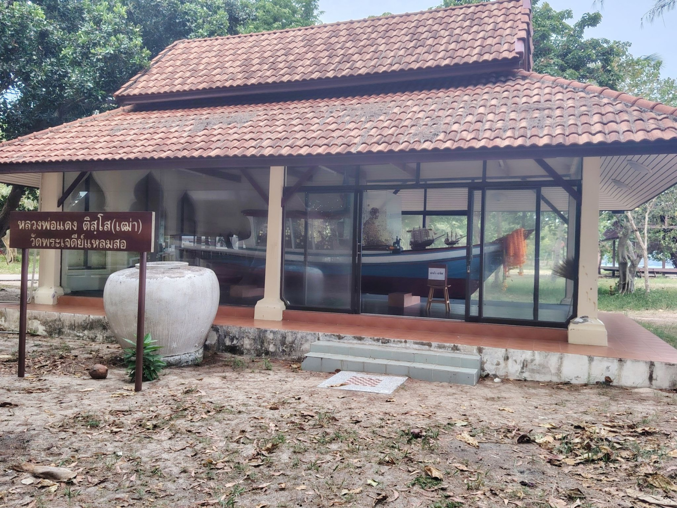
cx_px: 338
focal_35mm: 29
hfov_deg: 61.7
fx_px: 567
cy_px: 254
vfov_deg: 48.2
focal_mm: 5.25
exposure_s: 1/306
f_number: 1.75
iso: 100
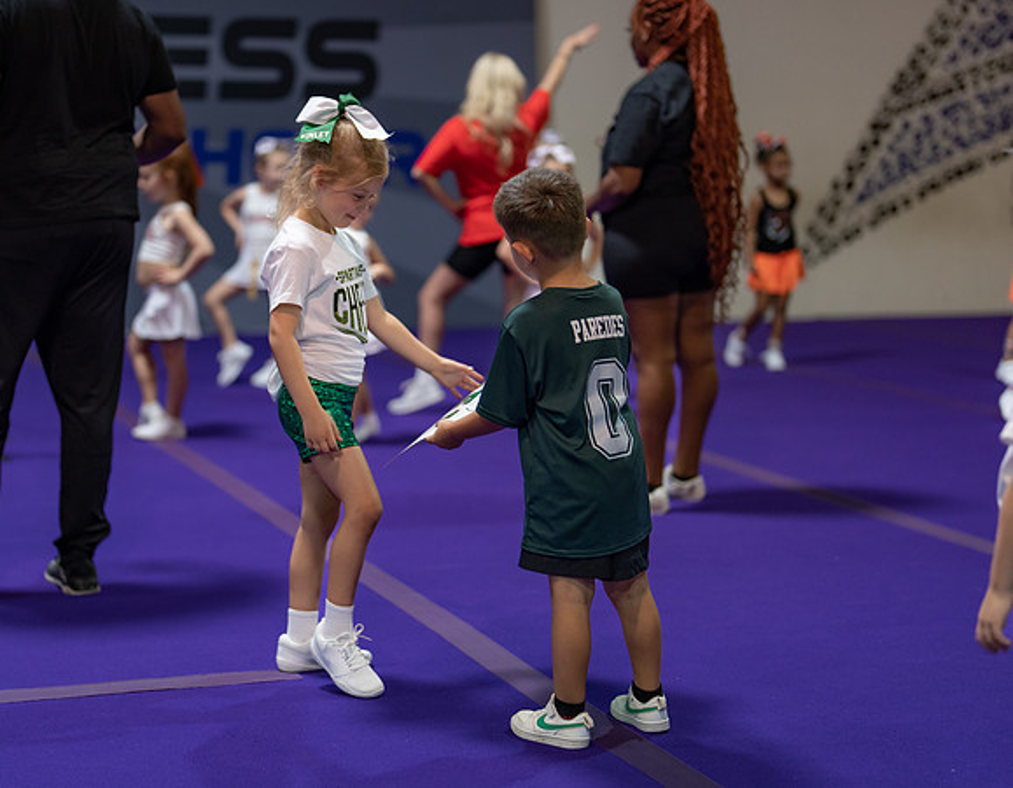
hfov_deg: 26.2
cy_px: 377
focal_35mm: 73
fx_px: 2174
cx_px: 398
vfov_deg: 20.5
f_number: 1.2
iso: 500
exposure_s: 1/320
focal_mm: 50
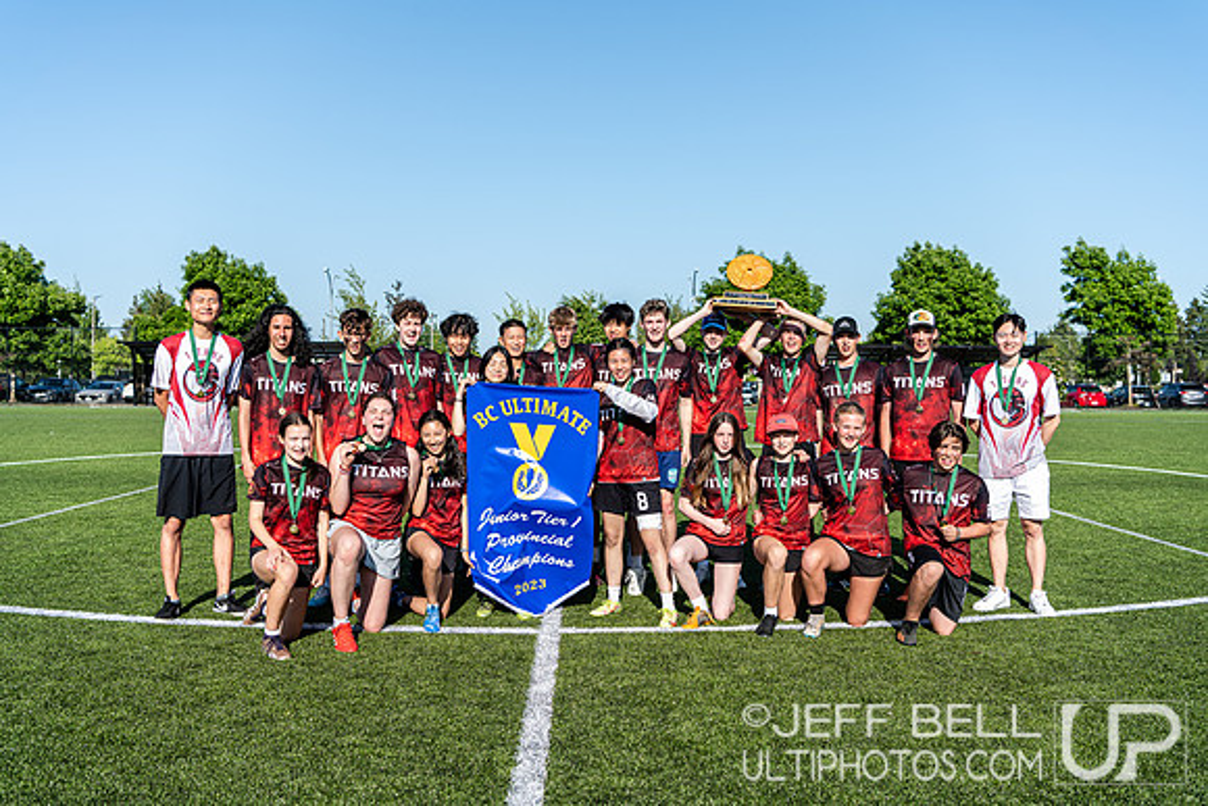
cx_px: 604
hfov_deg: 53.1
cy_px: 403
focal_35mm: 36
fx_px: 1208
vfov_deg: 36.9
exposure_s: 1/500
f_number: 4
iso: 100
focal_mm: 36
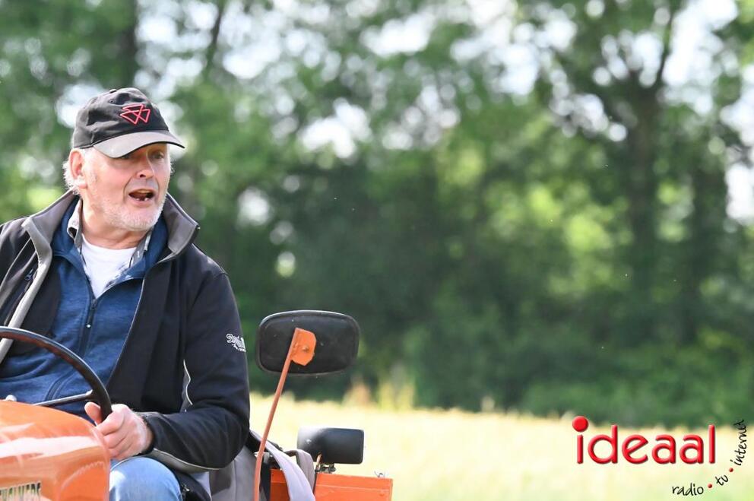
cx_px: 377
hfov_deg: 5.2
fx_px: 8368
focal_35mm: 400
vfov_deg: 3.4
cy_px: 250
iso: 32000
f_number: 11
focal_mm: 400
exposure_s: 1/8000
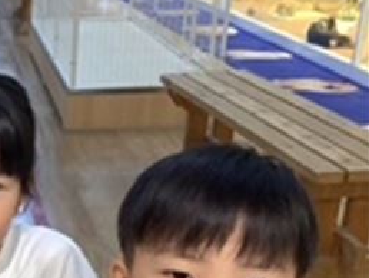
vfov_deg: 20.0
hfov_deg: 24.8
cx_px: -57
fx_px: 768
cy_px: 264
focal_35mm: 72
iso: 80
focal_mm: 3.3
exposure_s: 1/50
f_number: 2.4
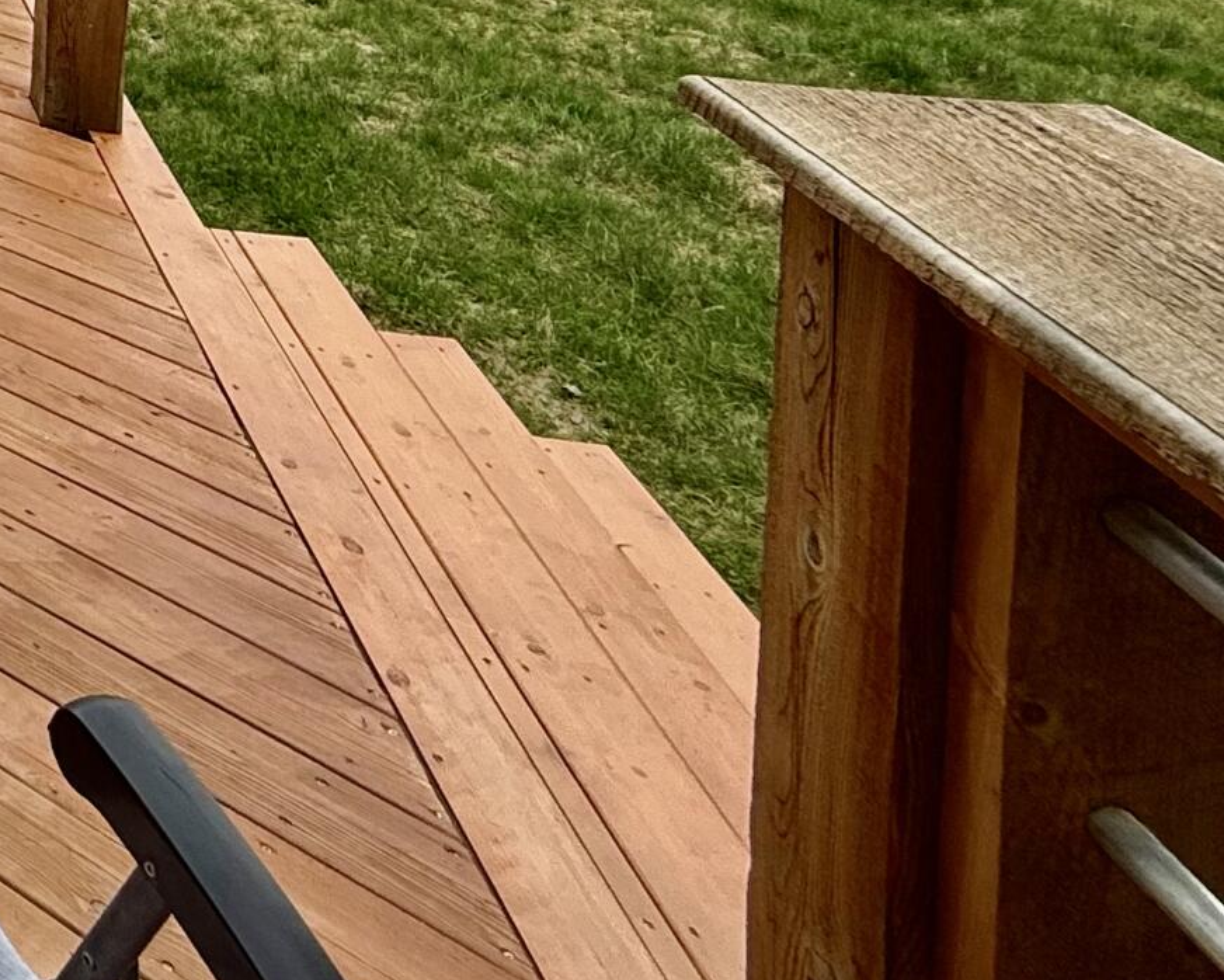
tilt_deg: -4.1
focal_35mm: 47
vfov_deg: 24.8
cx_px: -780
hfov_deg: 25.0
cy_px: -482
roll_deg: +0.1
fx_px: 1703
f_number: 2.2
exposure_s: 1/1285
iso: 50
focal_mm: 2.22
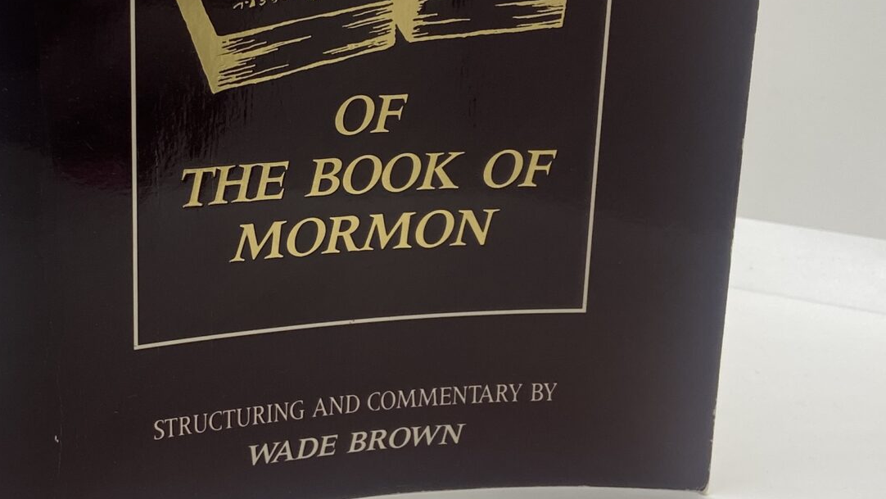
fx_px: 1574
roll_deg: -0.9
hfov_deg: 31.0
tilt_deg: -16.6
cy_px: 185
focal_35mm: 67
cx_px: 244
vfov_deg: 18.0
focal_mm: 4.25
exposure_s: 1/206
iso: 32
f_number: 1.8
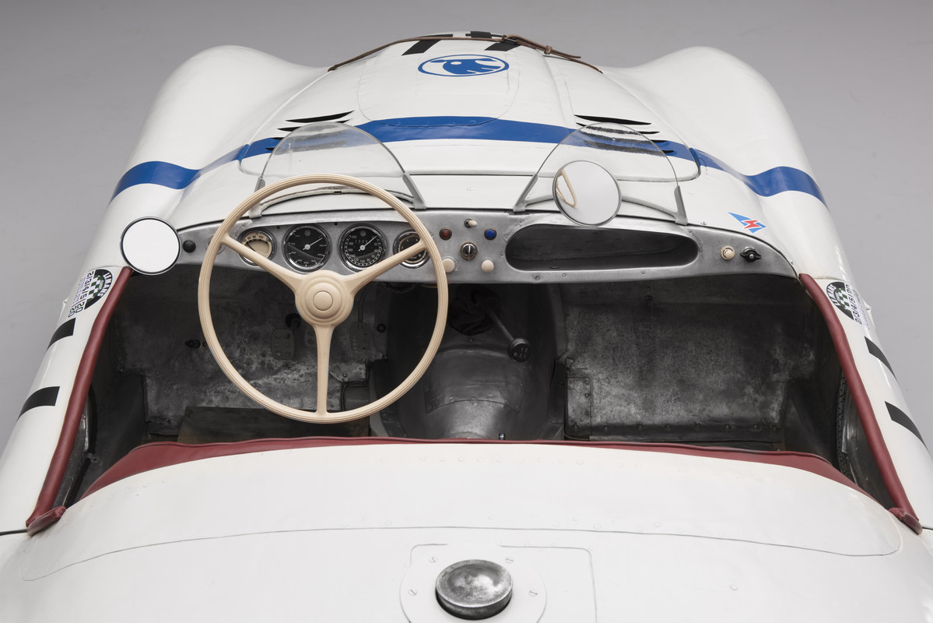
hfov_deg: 35.6
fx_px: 1452
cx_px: 466
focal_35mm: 56
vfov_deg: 24.2
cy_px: 312
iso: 100
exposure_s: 1/3
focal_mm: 56
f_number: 10
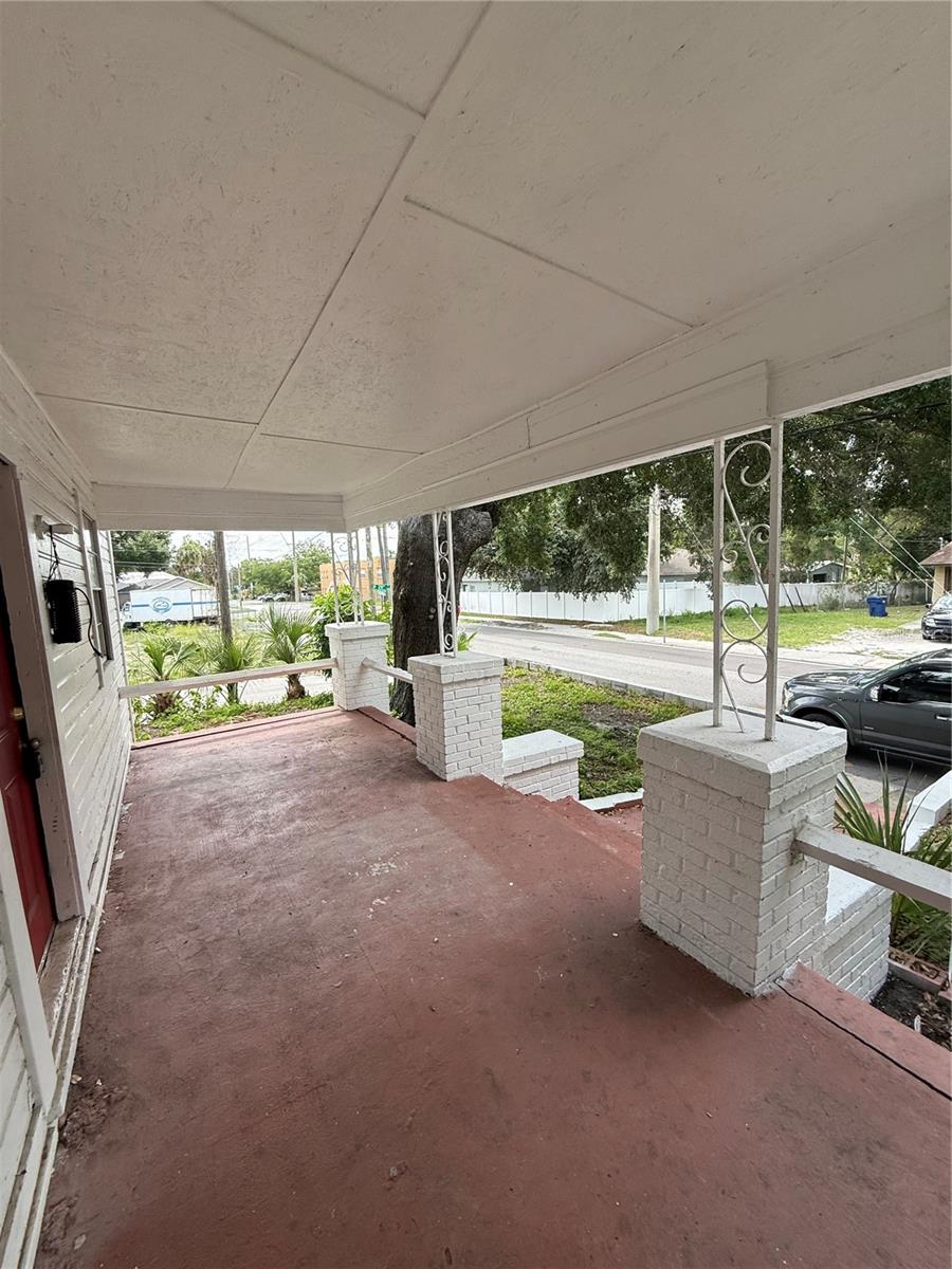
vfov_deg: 102.1
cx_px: 476
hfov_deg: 85.7
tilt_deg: -4.5
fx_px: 513
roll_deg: +2.9
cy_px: 634
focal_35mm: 14
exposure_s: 1/514
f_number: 2.2
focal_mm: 2.22
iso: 64
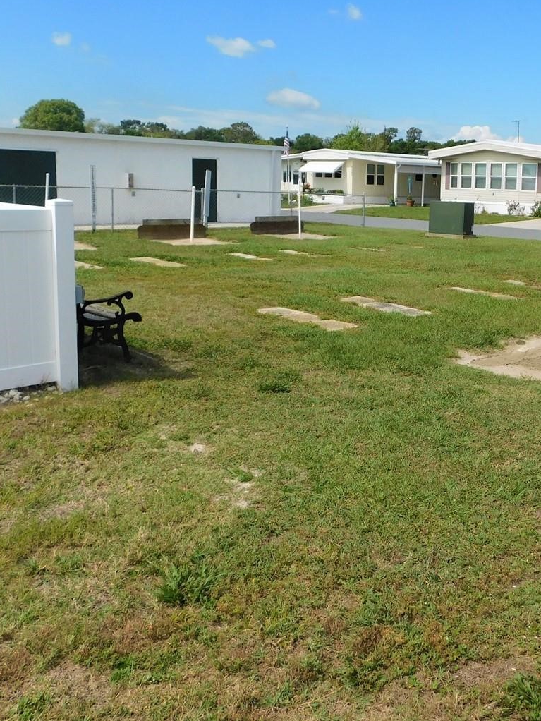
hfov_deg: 38.5
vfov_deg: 51.2
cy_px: 313
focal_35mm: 36
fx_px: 750
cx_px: 413
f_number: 6
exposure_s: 1/800
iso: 125
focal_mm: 4
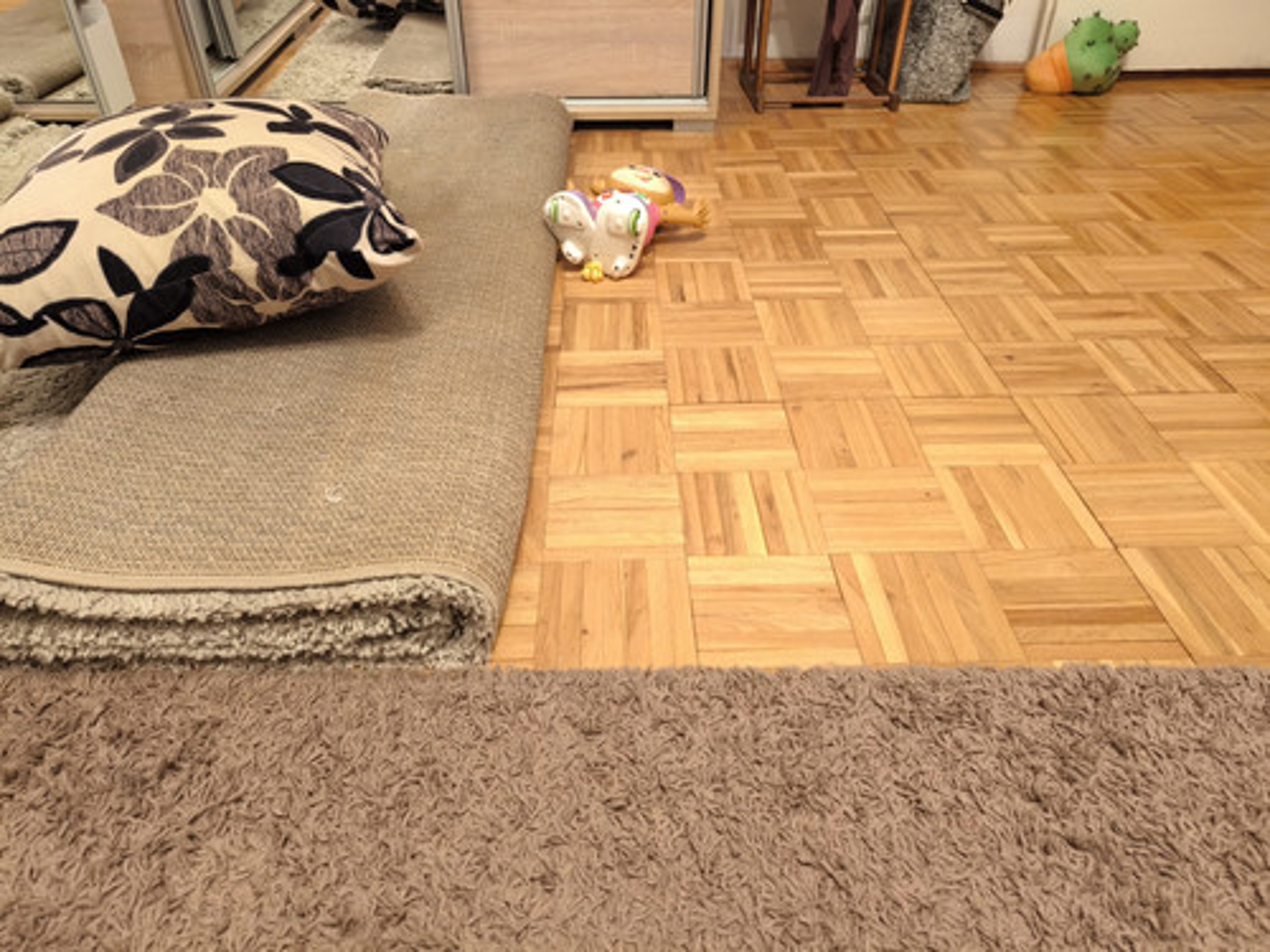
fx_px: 881
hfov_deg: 71.6
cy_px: 476
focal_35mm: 24
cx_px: 635
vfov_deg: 56.8
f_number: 1.9
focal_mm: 6.92
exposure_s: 1/25
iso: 800
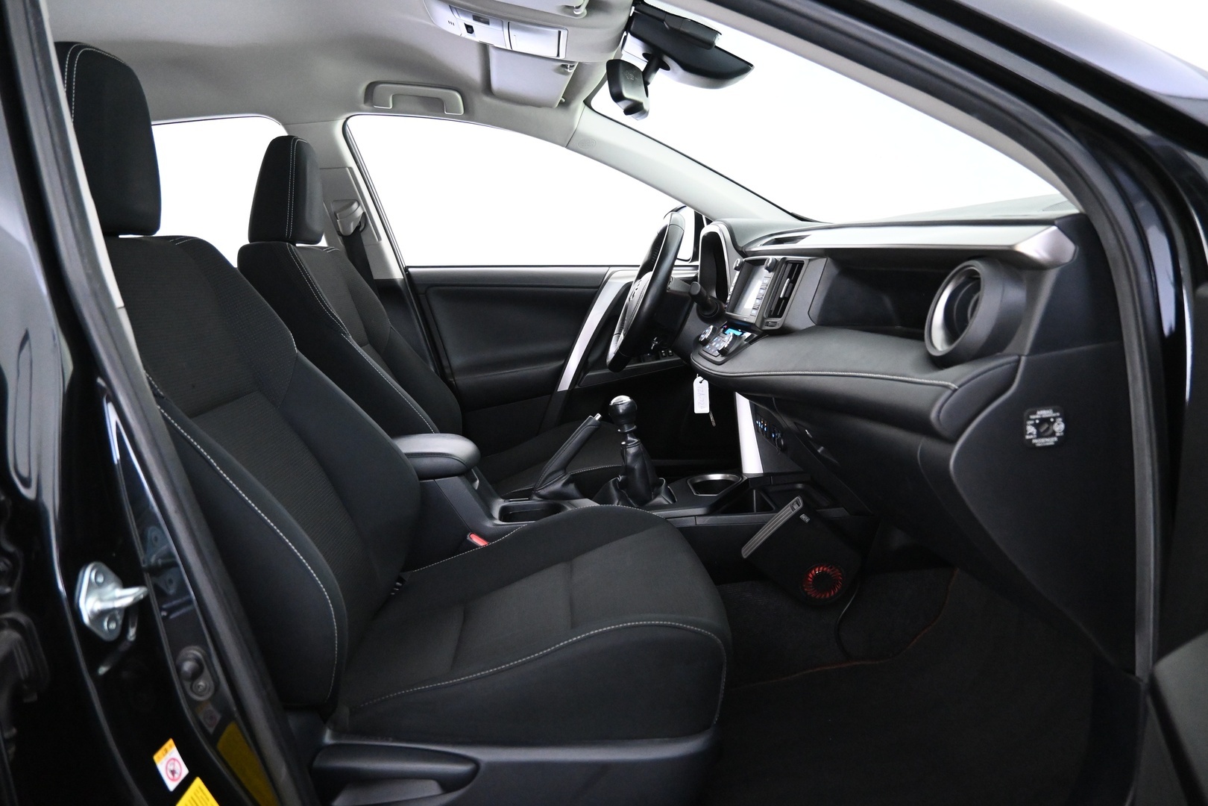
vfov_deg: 53.1
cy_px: 403
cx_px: 604
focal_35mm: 24
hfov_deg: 73.7
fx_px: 805
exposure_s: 1/25
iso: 5000
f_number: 3.5
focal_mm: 16
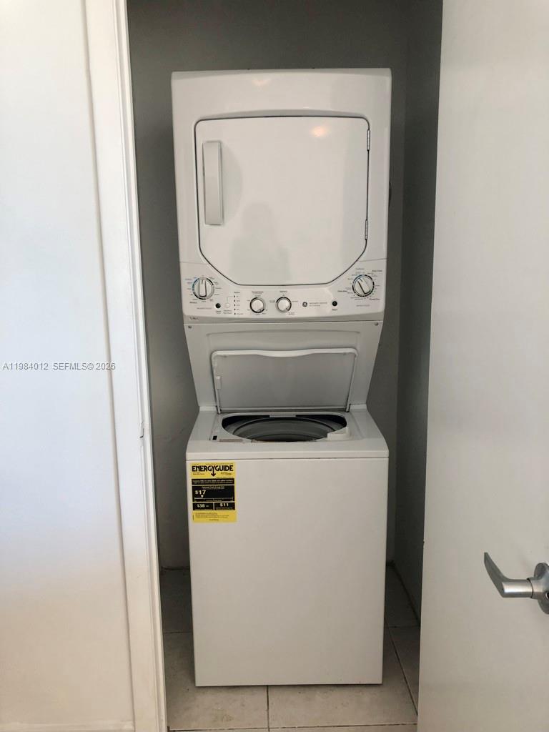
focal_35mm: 28
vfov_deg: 63.4
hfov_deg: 49.7
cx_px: 274
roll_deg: +2.0
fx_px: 592
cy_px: 366
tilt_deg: -10.9
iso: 25
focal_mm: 3.99
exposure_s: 1/40
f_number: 1.8
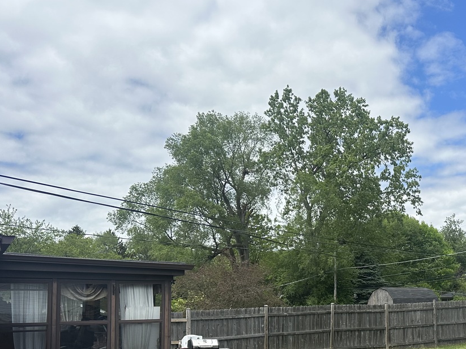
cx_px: 360
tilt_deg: +3.6
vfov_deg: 33.6
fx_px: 565
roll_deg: +1.1
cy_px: 266
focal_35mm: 42
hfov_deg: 43.1
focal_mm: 6.86
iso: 80
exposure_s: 1/5000
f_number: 1.78
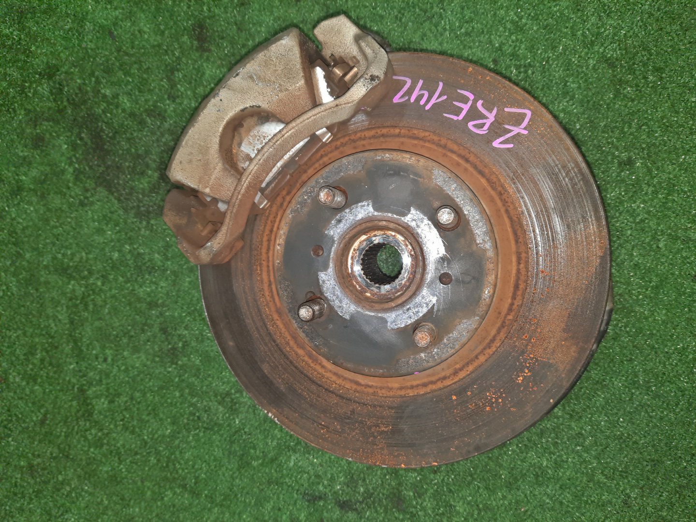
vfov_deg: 54.9
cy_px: 261
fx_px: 503
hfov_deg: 69.4
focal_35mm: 25
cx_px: 348
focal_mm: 4.6
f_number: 2
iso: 349
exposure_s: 1/25
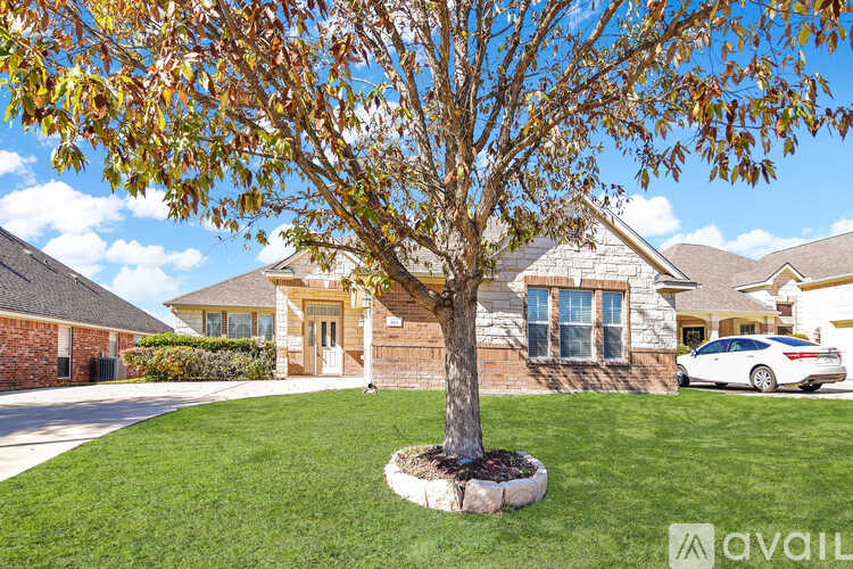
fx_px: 409
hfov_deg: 92.4
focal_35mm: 17
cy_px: 284
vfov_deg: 69.7
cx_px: 426
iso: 100
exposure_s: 1/250
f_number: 6.3
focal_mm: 11.5
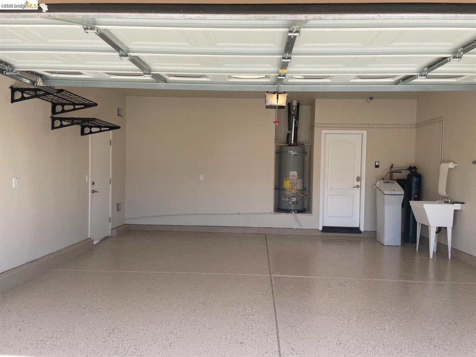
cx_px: 238
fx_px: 358
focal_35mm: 26
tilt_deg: -1.8
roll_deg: +0.0
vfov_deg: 53.1
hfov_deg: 67.3
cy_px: 178
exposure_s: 1/1006
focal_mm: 4.2
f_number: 1.6
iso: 32
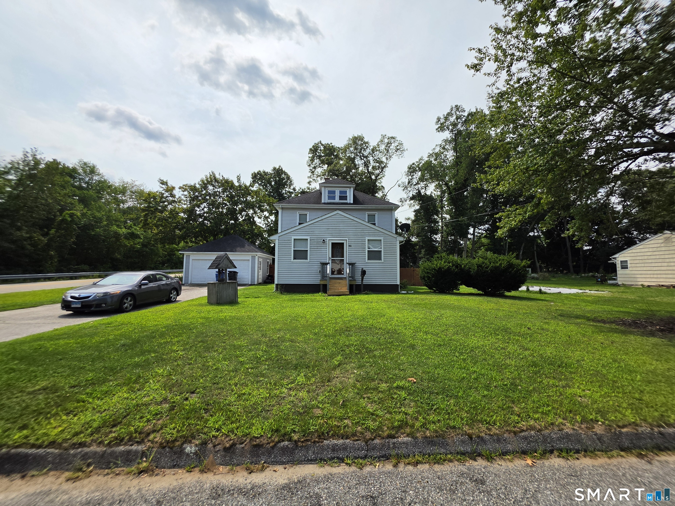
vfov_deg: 89.9
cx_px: 338
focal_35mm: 13
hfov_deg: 106.2
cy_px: 253
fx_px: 253
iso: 32
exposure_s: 1/3117
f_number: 1.9
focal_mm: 2.2
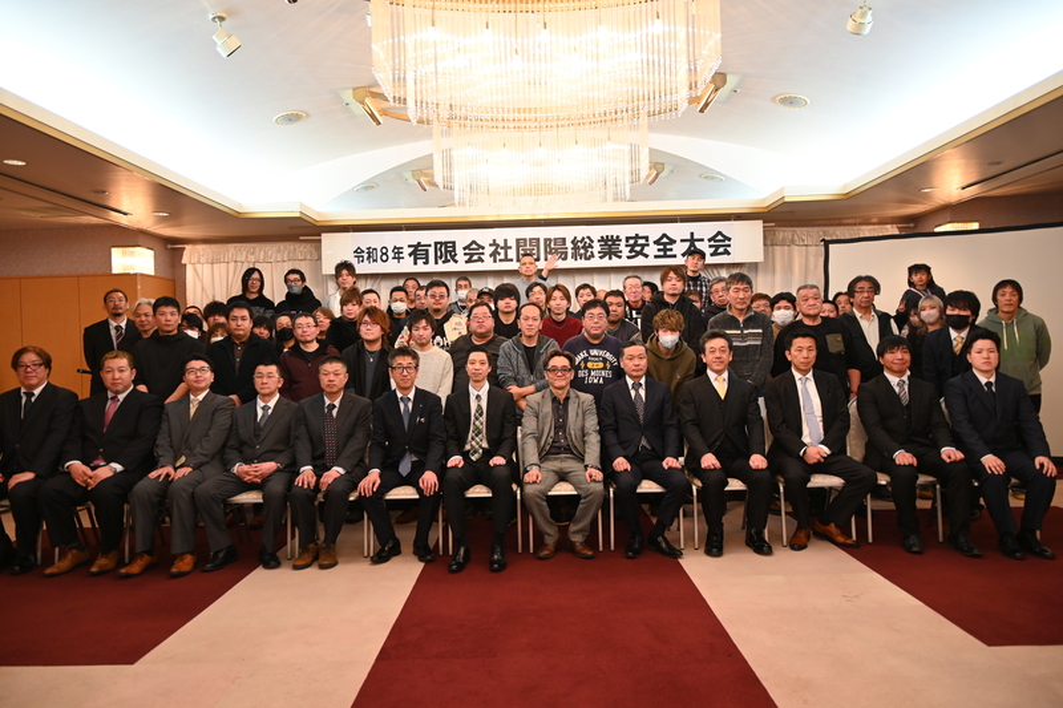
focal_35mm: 24
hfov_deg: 73.8
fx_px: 708
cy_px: 354
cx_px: 532
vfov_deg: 53.1
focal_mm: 16
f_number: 2.8
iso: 160
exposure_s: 1/25
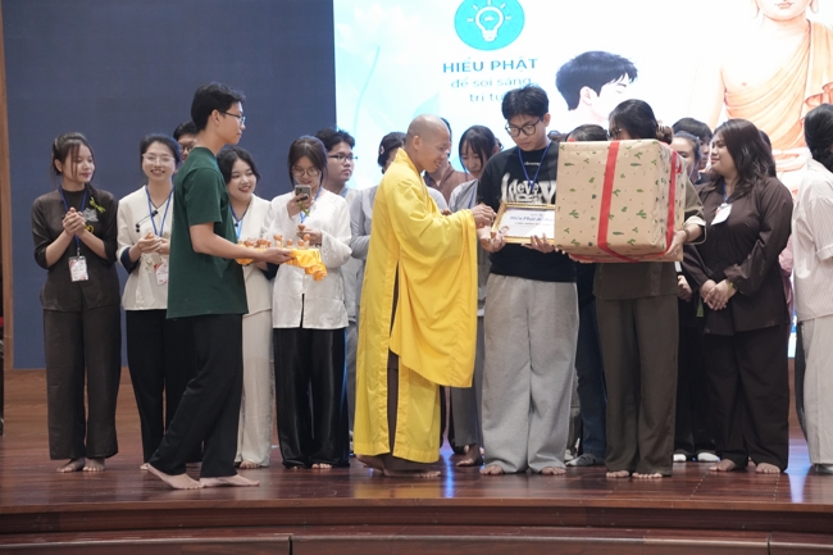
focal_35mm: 89
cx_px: 416
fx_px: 2059
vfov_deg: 15.4
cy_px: 278
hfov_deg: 22.9
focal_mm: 89
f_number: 4
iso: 5000
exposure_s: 1/125
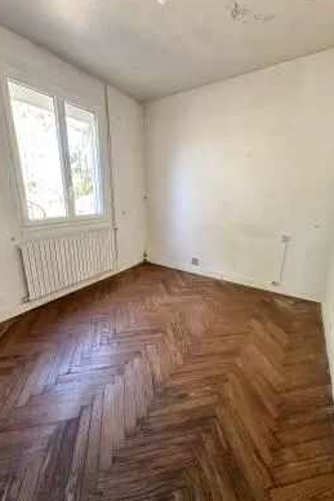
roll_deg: -0.5
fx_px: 209
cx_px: 159
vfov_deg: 100.4
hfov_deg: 77.3
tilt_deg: -15.8
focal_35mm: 15
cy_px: 250
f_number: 2.2
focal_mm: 2.22
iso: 320
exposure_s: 1/99
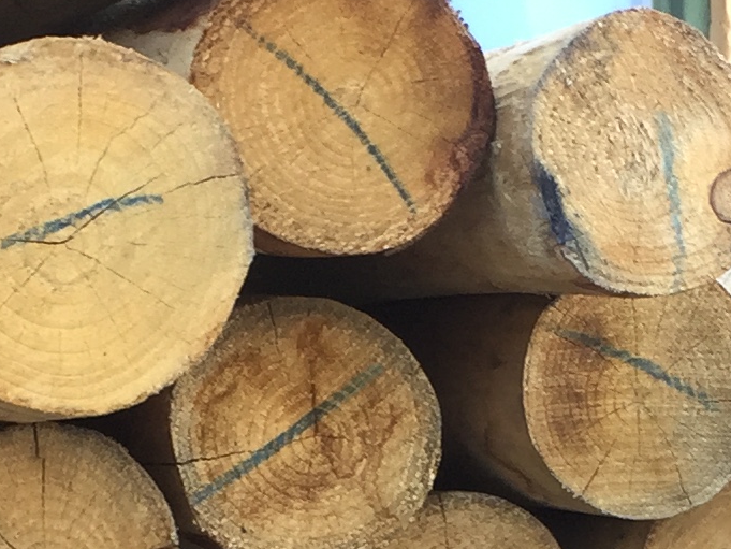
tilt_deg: +1.0
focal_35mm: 139
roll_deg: +1.0
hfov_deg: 14.2
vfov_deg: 10.4
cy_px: 708
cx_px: 407
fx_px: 2936
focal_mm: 4.15
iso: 40
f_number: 2.2
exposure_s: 1/100
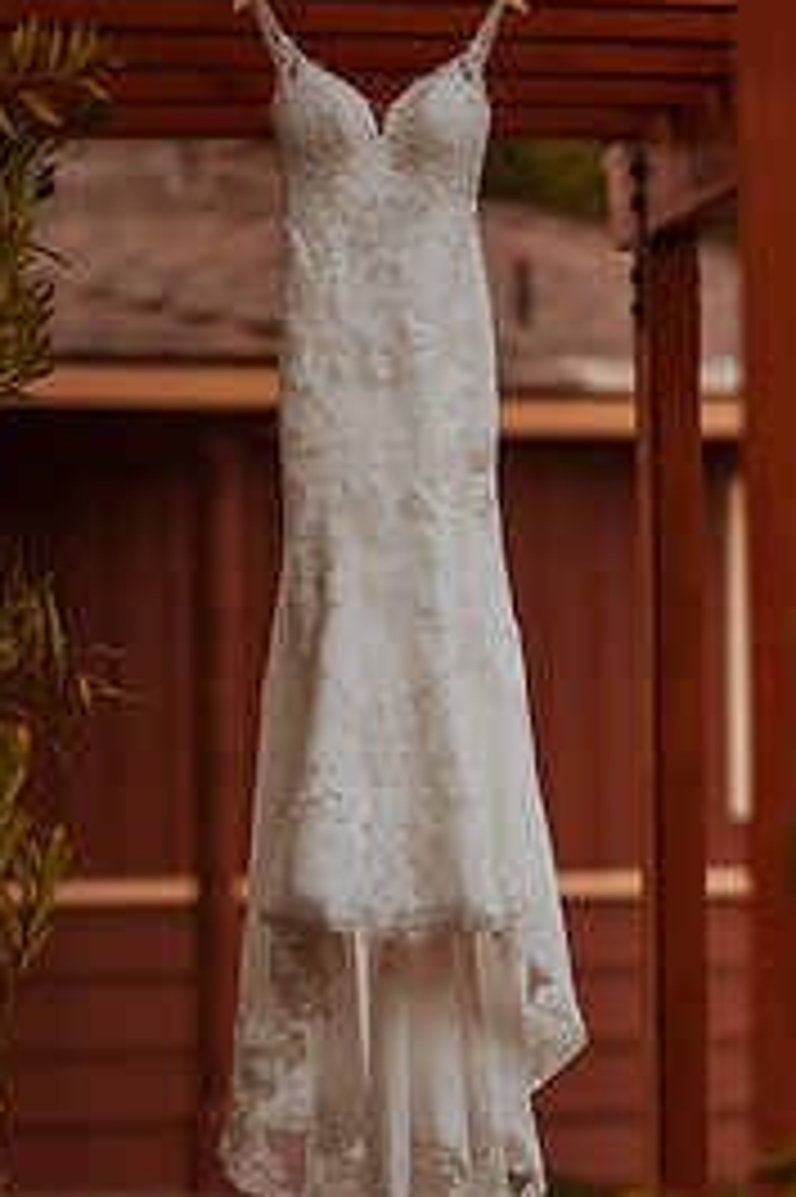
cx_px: 474
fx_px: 7571
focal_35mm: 228
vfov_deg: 9.0
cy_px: 684
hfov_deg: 6.0
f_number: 1.8
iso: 500
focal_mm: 135
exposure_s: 1/8000
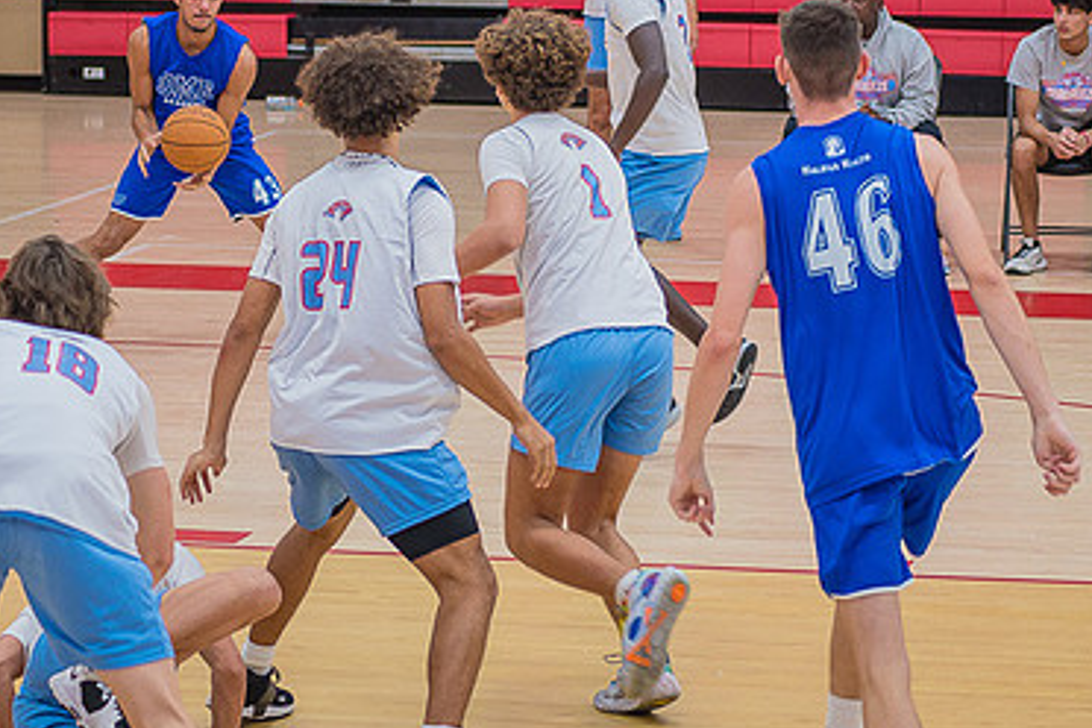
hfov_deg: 12.2
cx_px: 540
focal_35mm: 168
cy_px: 176
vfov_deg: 8.2
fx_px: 5096
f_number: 4.8
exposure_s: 1/250
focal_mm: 102
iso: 1000
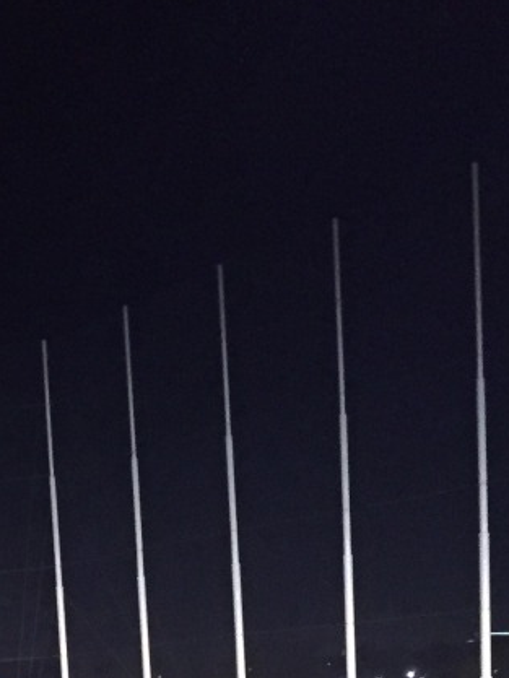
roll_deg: +3.6
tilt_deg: -12.6
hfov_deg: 15.4
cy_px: 1102
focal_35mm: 95
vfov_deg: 17.8
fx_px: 1862
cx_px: 75
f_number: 2.2
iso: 400
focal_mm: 4.15
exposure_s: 1/15
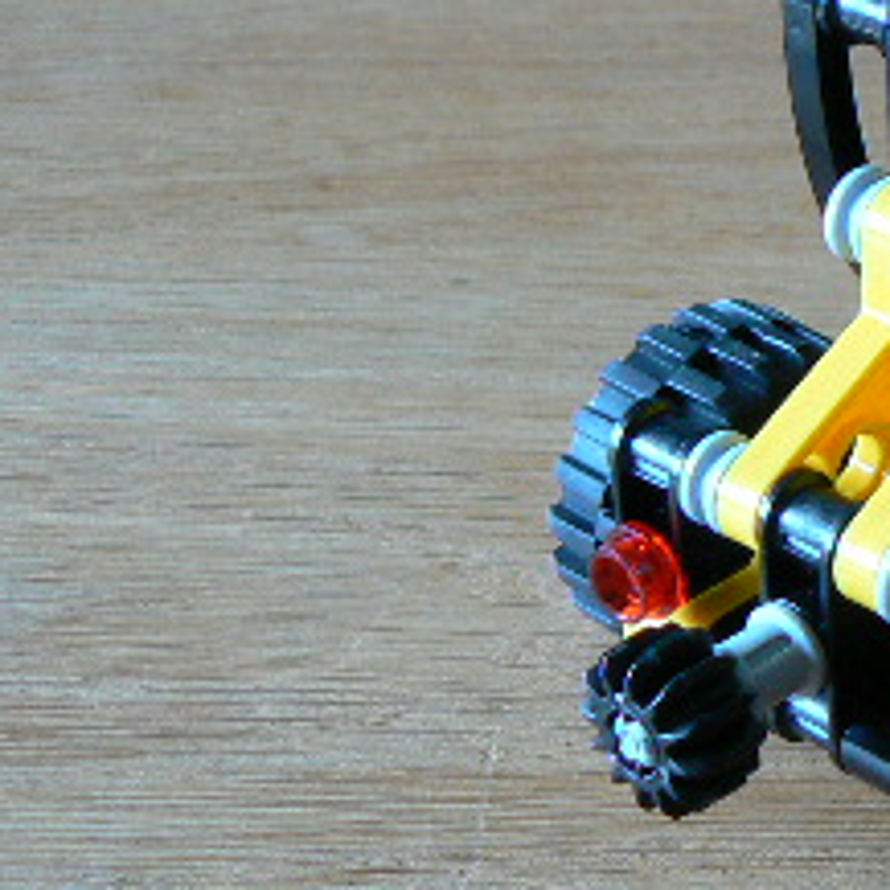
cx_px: 1222
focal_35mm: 94
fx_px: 2734
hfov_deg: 17.2
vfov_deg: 18.4
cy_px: 287
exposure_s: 1/1.3
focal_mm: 6
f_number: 2.8
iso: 80
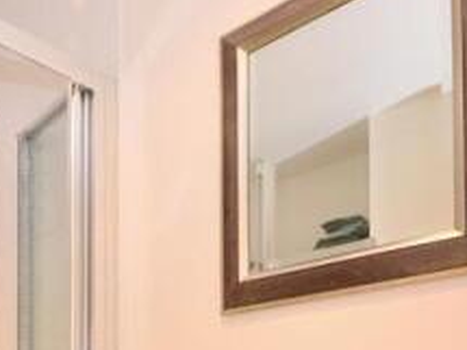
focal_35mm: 44
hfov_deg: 38.8
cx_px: 17
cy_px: 421
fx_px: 593
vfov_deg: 28.5
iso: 200
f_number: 11
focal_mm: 10
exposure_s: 1
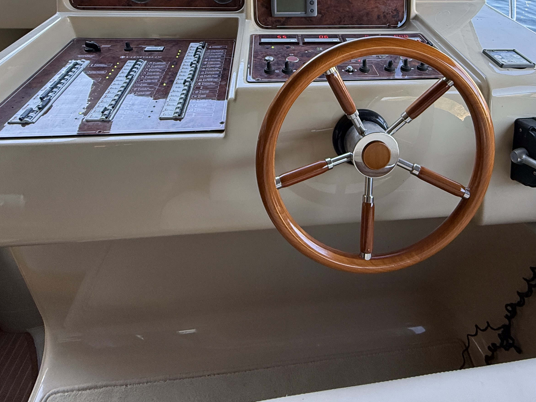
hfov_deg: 71.0
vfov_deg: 52.3
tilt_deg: -26.9
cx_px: 314
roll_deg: -1.9
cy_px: 67
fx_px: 372
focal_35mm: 24
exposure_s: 1/99
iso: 200
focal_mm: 2.22
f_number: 2.2
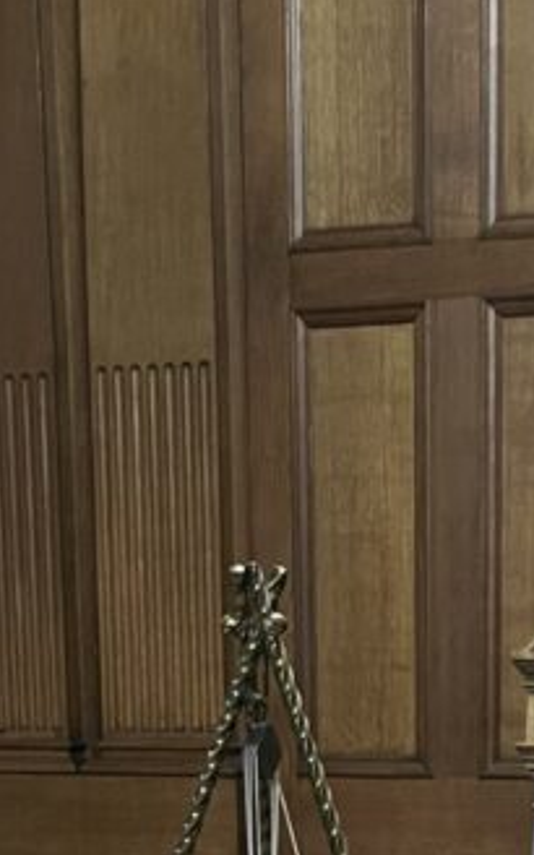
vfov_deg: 21.4
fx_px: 2003
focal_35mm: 86
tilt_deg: -11.8
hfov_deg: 15.0
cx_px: 516
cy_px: 1155
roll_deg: -1.1
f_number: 1.6
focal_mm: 5.1
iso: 800
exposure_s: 1/25
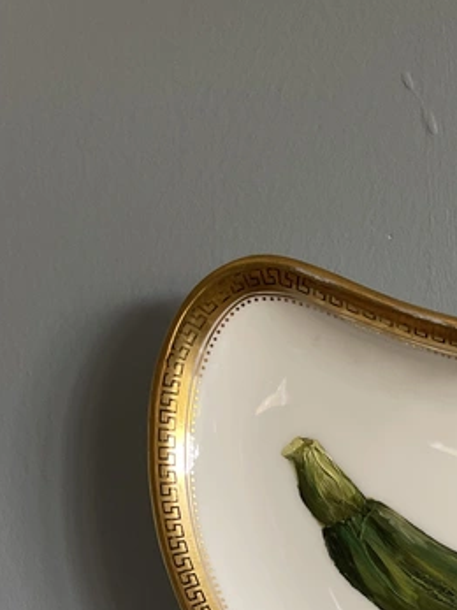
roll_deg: -0.2
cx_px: 578
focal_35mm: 66
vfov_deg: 26.4
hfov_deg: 20.5
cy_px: 714
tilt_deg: -7.0
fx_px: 1162
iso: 125
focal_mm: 4.2
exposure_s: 1/107
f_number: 1.6
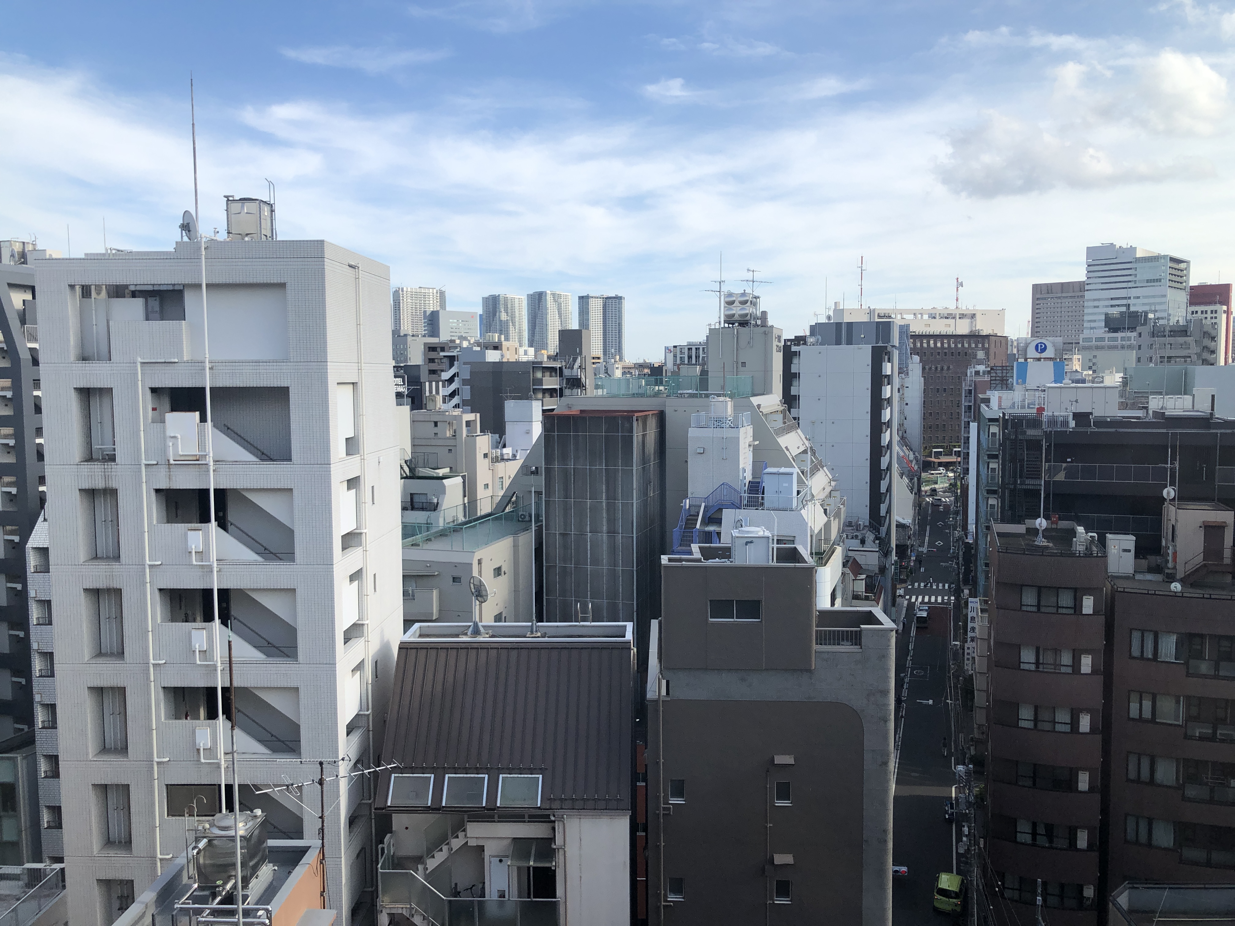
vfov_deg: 49.7
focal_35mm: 28
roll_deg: +0.7
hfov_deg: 63.4
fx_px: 999
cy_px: 463
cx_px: 618
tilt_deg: -5.3
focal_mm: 3.99
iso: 20
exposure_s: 1/1279
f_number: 1.8
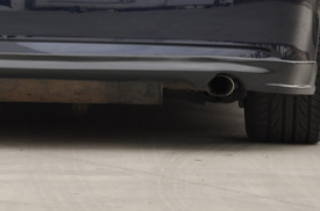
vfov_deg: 3.0
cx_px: 72
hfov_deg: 4.5
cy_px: -81
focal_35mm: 458
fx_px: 4066
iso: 200
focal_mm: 105
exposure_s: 1/80
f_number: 5.6
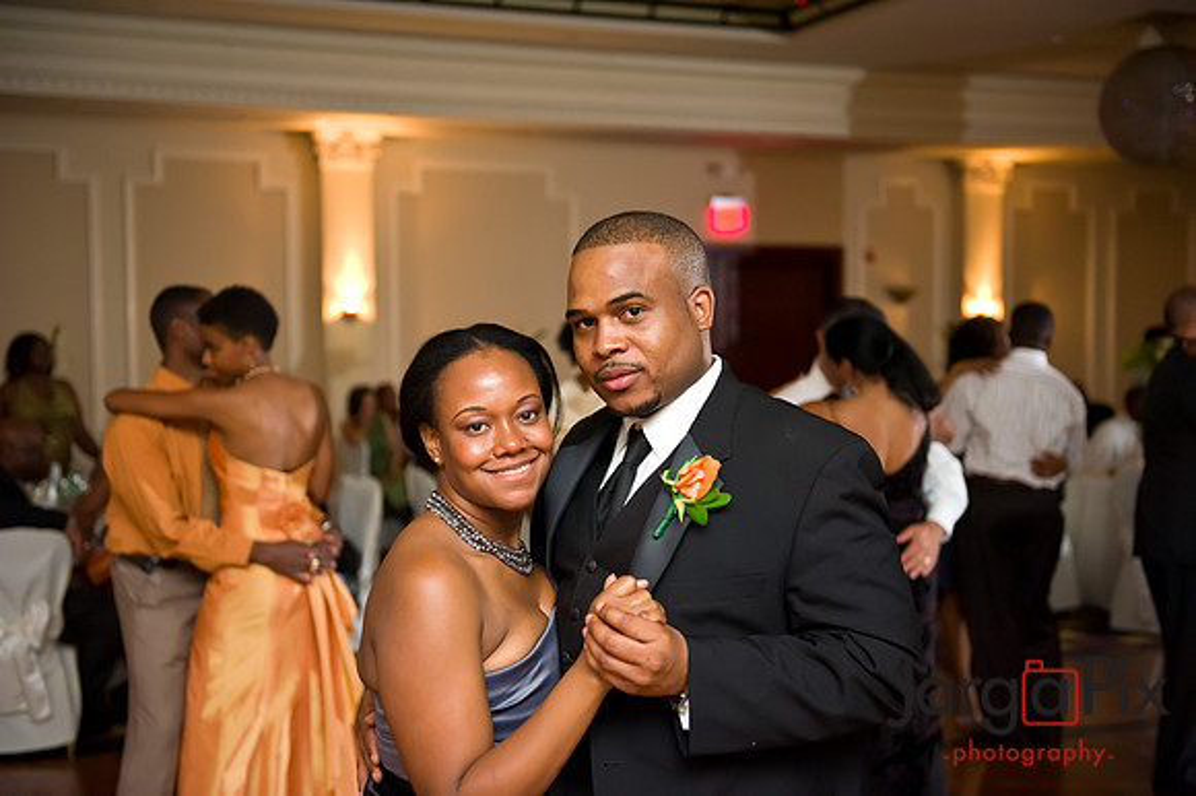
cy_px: 398
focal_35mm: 48
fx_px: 1594
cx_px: 598
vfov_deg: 28.0
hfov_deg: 41.1
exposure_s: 1/125
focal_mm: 48
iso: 3200
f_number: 2.8
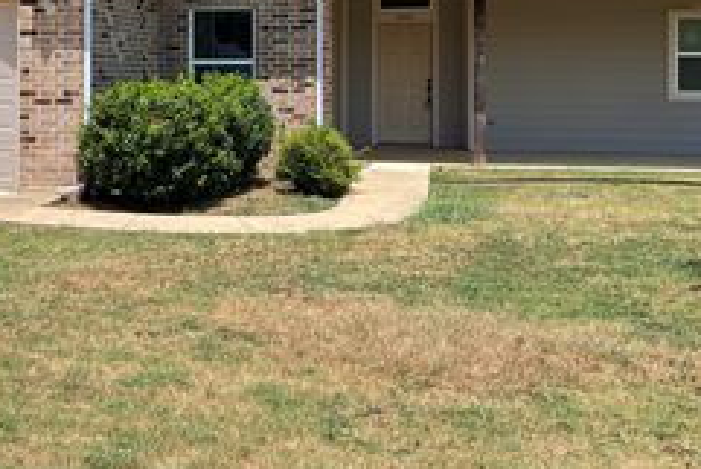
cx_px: 177
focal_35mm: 56
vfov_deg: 23.7
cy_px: 66
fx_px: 1091
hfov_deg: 34.9
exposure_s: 1/1431
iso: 50
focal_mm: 5.7
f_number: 1.5
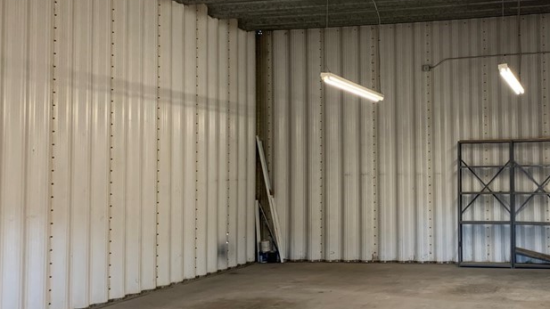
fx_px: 685
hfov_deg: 42.4
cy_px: 143
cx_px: 410
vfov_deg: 25.4
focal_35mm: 47
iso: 250
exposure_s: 1/60
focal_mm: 4.25
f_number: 1.8
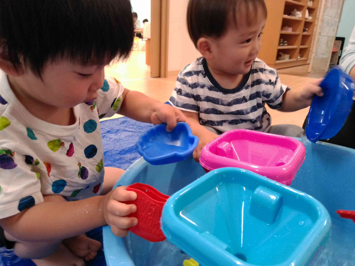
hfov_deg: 67.3
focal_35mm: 26
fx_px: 267
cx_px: 178
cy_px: 133
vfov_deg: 53.1
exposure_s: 1/33
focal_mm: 3
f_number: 2
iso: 380
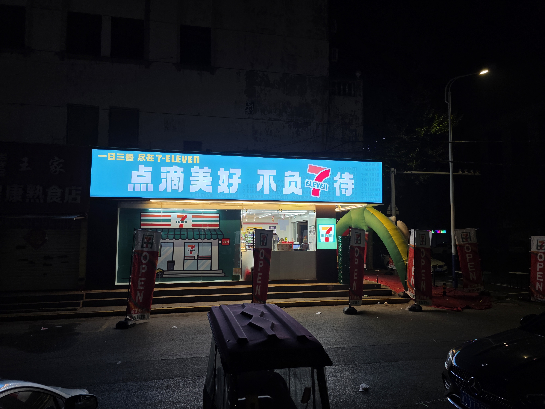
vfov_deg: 58.9
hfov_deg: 73.9
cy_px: 204
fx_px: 362
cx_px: 272
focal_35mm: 23
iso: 80
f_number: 1.7
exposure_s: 1/180
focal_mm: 6.3
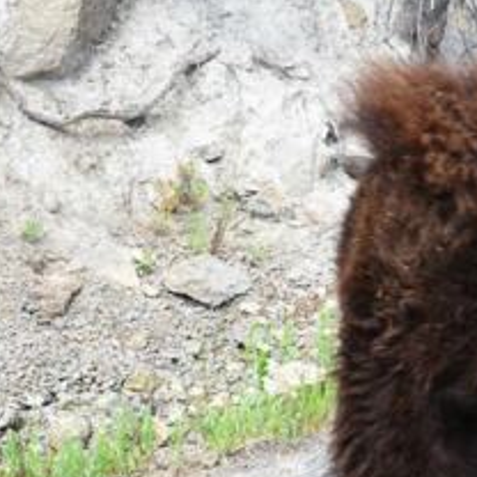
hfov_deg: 17.6
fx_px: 1465
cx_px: 576
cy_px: 292
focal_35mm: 94
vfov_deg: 18.5
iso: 200
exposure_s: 1/200
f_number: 7.1
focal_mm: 24
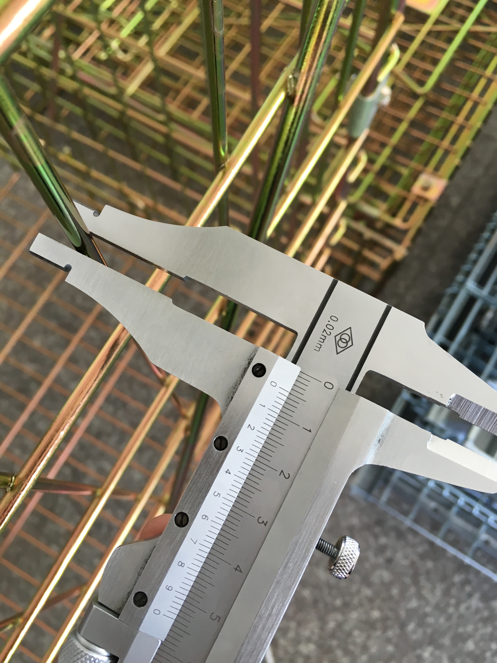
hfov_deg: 48.2
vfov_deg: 61.7
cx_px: 248
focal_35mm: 29
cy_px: 332
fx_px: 555
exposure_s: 1/33
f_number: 2.2
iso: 32
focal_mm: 4.15
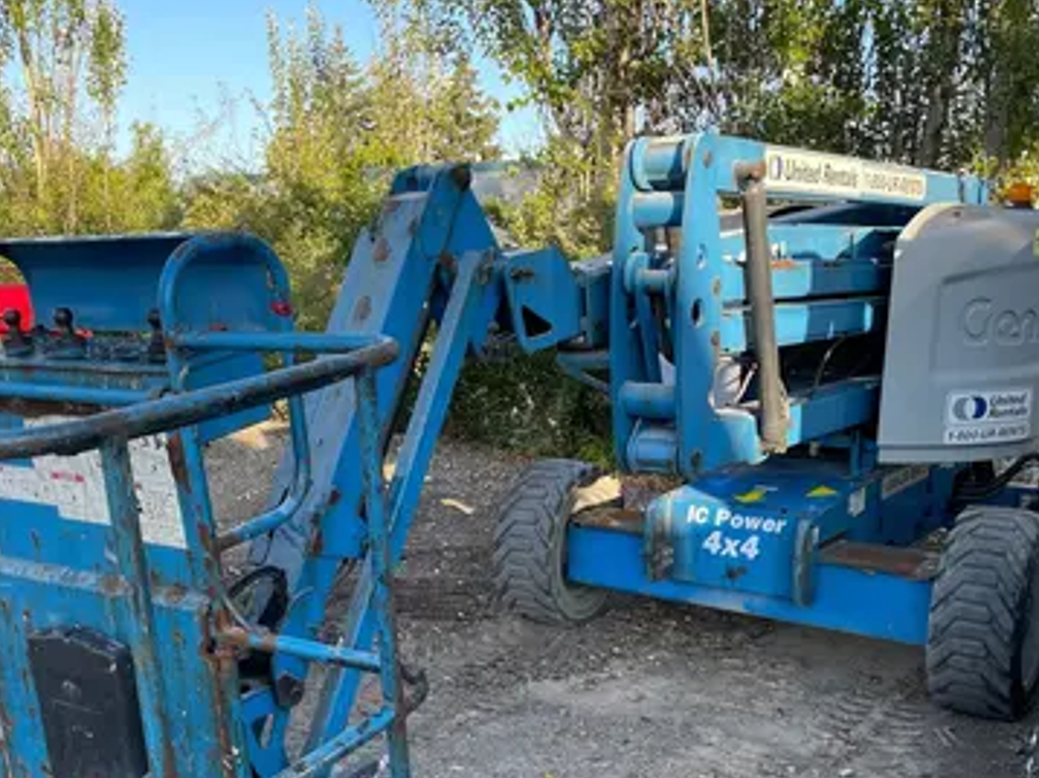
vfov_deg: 35.3
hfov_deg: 46.7
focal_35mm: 40
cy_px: 559
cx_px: 450
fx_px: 1200
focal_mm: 4.2
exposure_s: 1/376
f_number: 1.6
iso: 32
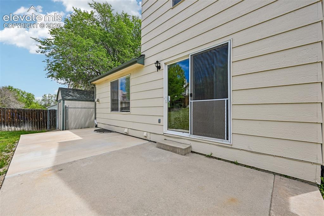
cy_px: 108
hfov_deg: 104.3
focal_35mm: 14
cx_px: 162
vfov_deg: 81.2
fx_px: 126
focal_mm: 14
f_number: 10
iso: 64
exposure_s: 1/80
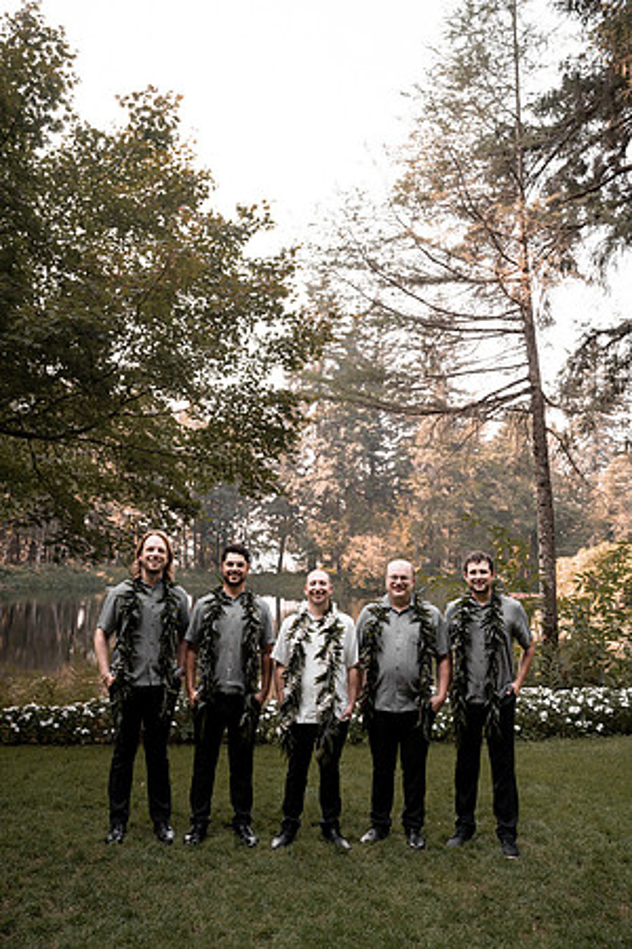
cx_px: 316
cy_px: 474
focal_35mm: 28
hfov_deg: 46.4
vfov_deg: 65.5
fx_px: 737
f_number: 2.8
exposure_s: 1/640
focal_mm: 28
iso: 250
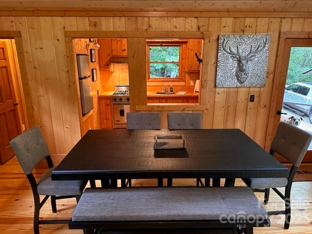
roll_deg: +0.1
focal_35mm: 24
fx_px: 216
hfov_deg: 71.6
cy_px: 117
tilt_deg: -16.2
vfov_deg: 56.8
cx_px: 156
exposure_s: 1/40
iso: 640
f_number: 1.78
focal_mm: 6.86
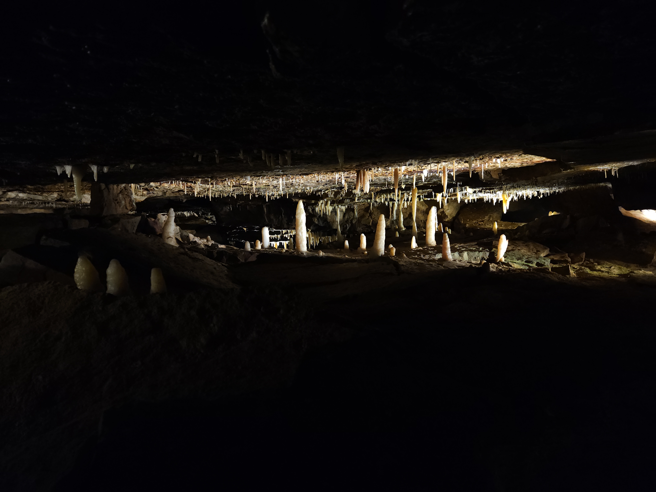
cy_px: 246
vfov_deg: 58.9
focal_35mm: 23
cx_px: 328
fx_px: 436
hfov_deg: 73.9
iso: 500
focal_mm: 5.4
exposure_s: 1/24
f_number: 1.8
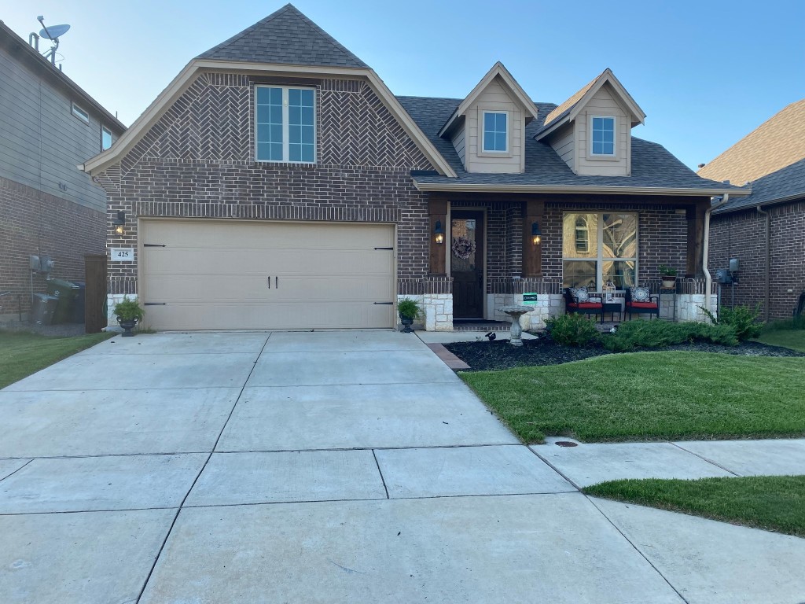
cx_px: 402
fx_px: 605
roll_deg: -0.6
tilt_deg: +0.0
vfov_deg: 53.1
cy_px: 302
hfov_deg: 67.3
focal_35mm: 26
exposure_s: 1/728
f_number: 1.8
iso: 32
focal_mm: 4.25
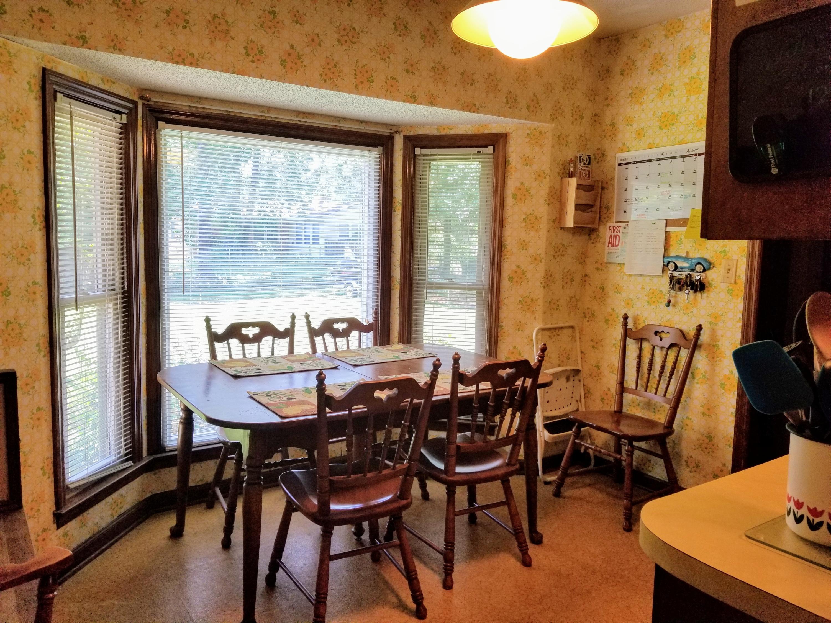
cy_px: 312
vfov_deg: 53.1
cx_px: 416
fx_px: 624
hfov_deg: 67.3
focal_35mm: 26
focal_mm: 4.3
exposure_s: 1/120
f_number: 1.7
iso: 100
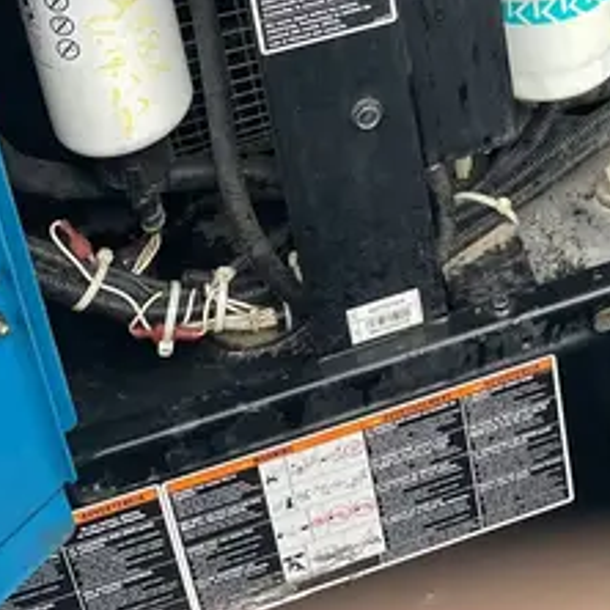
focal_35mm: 76
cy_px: -328
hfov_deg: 21.8
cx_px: 629
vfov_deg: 19.5
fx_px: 1515
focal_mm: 4.2
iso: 200
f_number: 1.6
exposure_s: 1/60
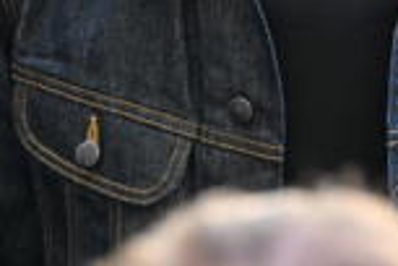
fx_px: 7970
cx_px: 356
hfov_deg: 2.9
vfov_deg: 1.9
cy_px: -112
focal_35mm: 721
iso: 1250
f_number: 4.5
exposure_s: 1/400
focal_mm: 160
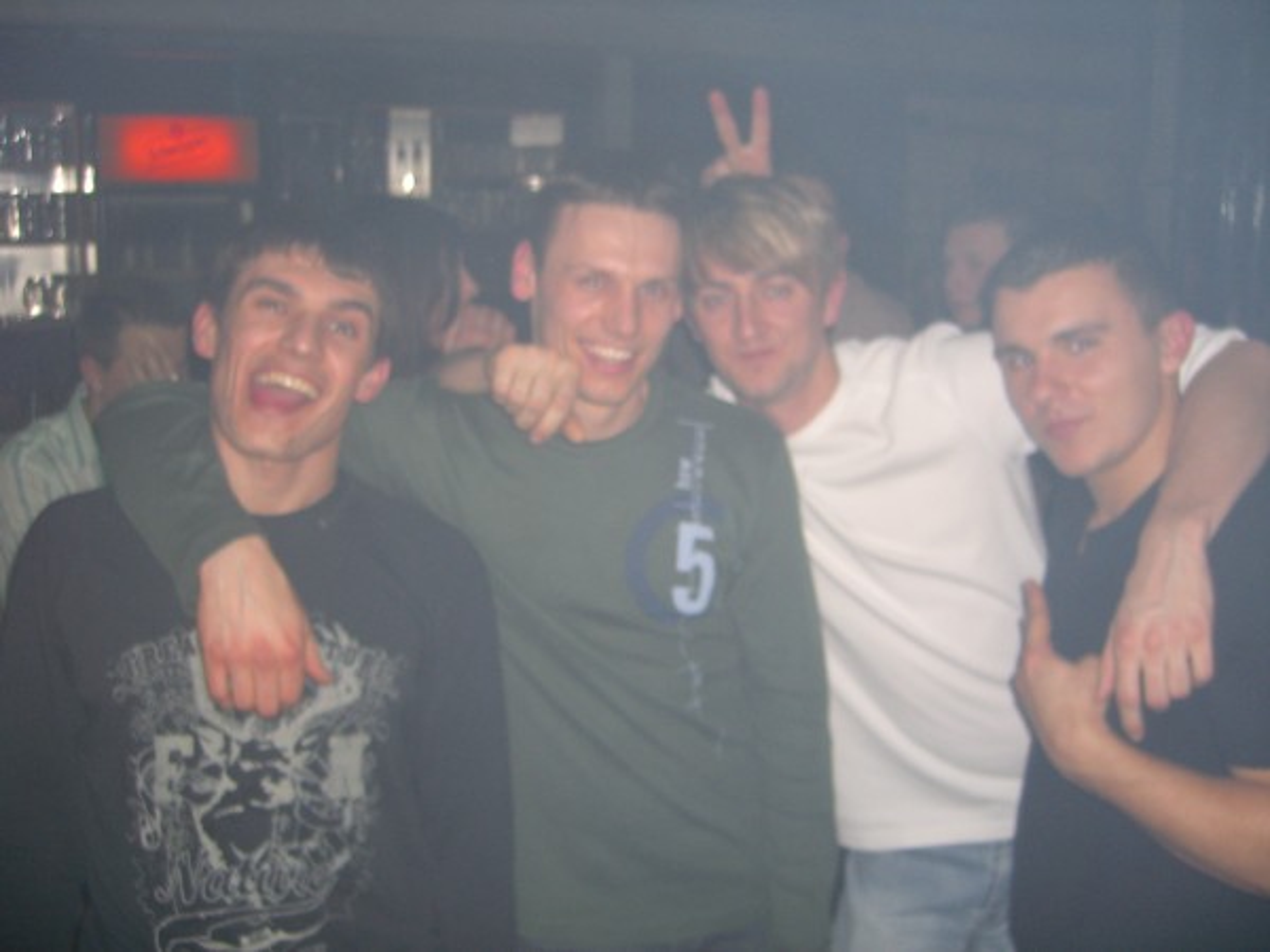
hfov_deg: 49.0
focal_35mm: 38
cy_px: 476
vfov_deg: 37.7
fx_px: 1394
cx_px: 635
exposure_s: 1/60
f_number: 2.8
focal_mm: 7.9
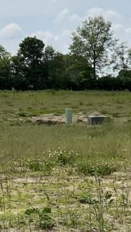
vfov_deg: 13.5
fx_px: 964
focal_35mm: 156
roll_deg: +0.5
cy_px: 257
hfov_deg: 7.7
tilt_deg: -9.3
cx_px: 122
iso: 50
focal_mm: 5.7
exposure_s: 1/8696
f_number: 1.5
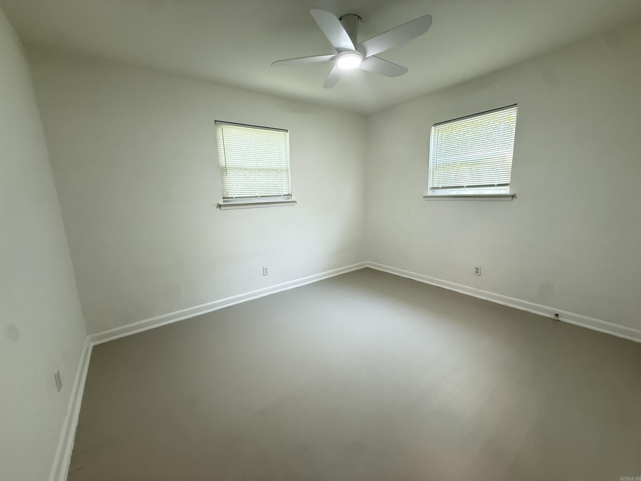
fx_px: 259
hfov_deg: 102.1
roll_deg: +1.6
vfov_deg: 85.7
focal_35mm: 14
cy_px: 240
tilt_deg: -10.7
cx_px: 320
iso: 250
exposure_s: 1/60
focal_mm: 2.22
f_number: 2.2
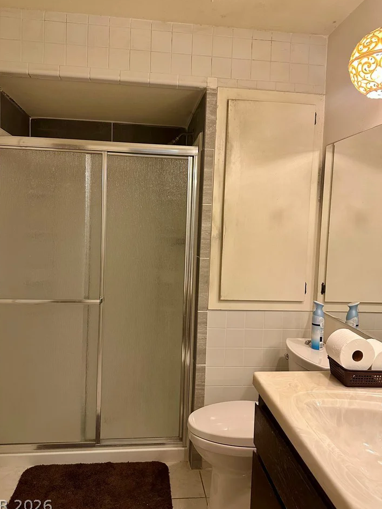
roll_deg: -3.1
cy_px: 242
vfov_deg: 67.3
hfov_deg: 53.1
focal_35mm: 26
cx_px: 182
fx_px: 382
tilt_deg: -2.6
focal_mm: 6.86
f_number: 1.78
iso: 250
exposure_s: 1/60
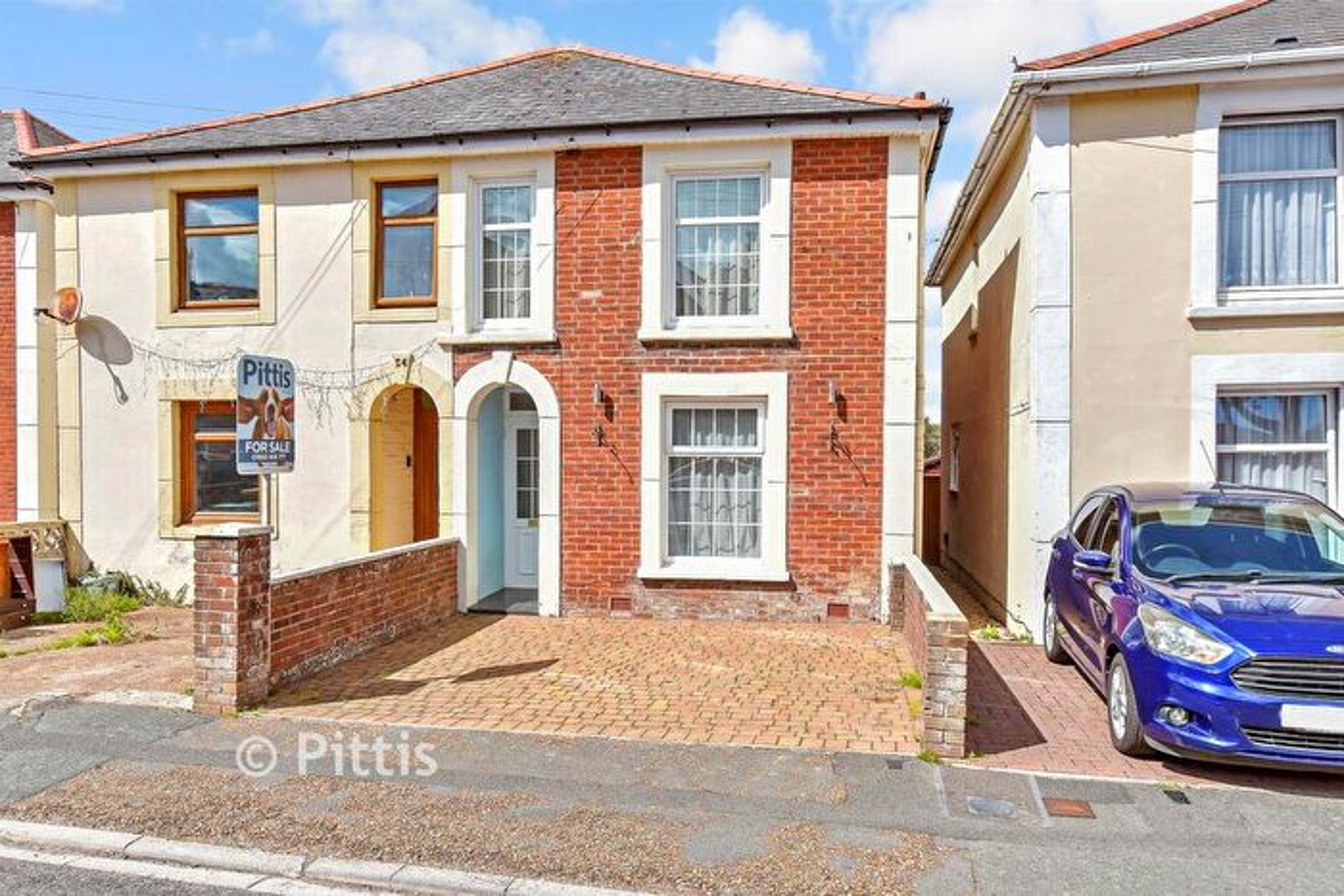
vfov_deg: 59.5
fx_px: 784
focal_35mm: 21
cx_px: 672
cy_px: 448
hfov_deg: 81.2
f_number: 8
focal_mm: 14
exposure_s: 1/250
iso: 160
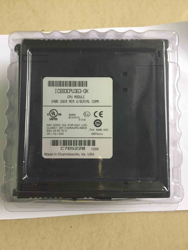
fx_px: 210
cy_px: 125
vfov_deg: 61.7
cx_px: 94
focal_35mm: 29
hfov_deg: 48.2
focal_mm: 4.15
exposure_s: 1/33
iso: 250
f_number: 2.2
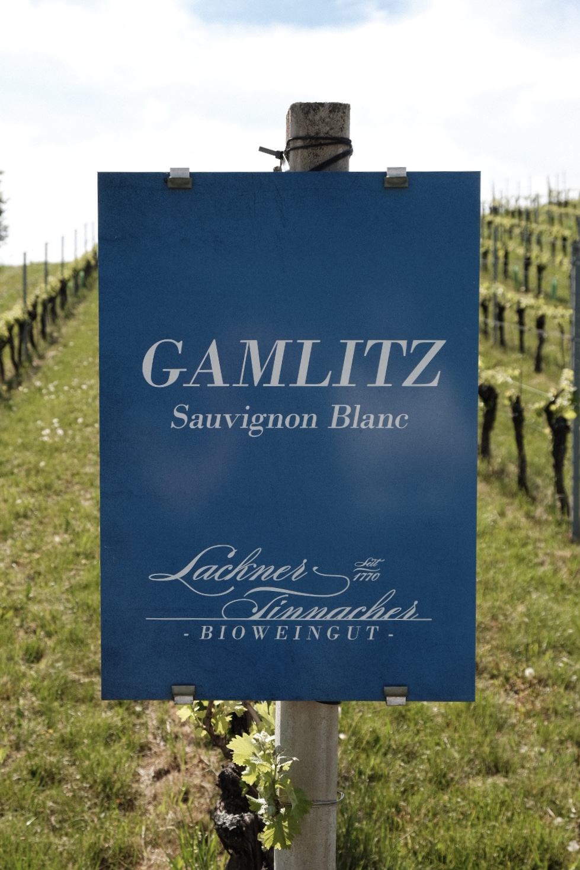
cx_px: 290
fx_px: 1088
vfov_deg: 43.6
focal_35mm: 45
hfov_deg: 29.9
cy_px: 435
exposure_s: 1/450
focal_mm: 30.2
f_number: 5.6
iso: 160
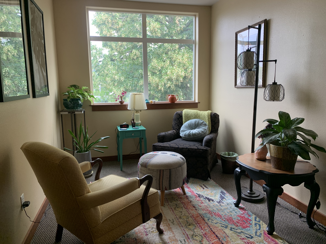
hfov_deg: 67.3
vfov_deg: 53.1
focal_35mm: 26
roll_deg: +1.6
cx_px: 163
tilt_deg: -9.1
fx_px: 245
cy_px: 122
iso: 80
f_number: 1.8
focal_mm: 4.25
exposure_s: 1/121
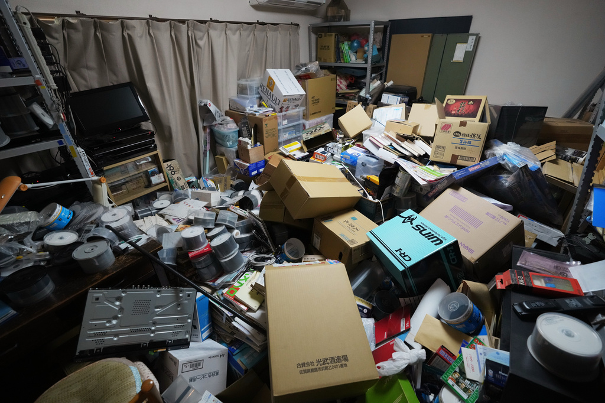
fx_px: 269
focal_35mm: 16
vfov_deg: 73.7
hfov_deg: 96.8
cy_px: 202
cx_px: 302
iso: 3200
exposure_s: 1/400
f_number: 4
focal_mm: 16
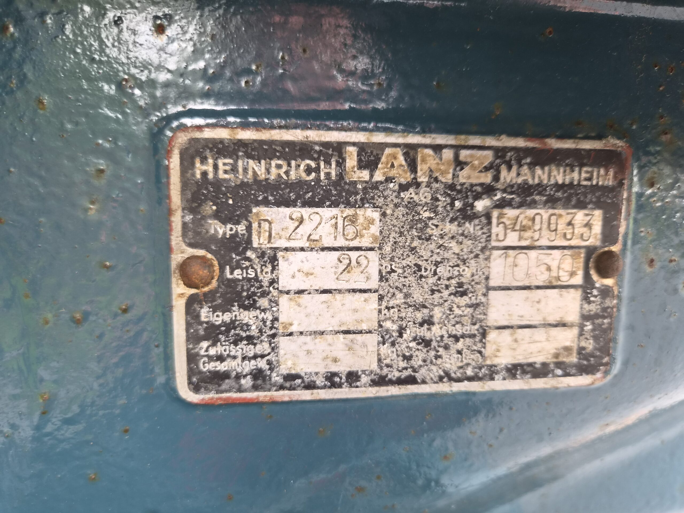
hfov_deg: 73.9
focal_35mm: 23
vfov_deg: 58.9
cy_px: 256
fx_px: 454
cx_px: 342
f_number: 1.8
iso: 200
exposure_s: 1/180
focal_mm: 5.4
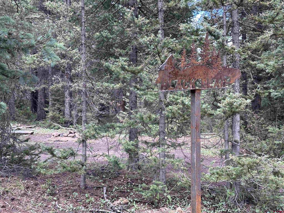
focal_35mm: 48
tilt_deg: +1.3
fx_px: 394
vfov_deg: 30.3
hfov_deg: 39.7
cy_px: 106
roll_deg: +0.7
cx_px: 142
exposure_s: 1/191
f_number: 1.78
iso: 64
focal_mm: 6.86
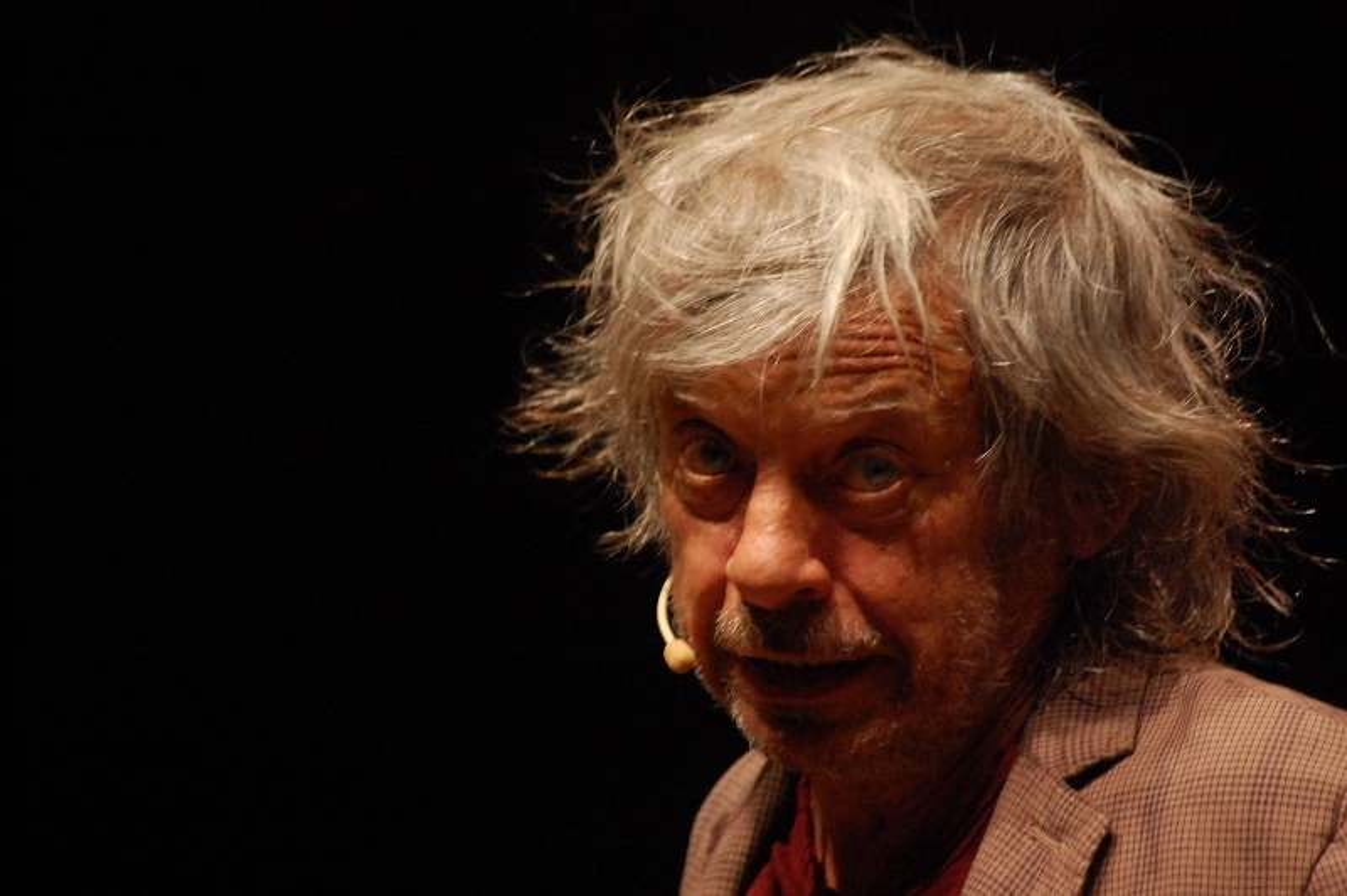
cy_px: 448
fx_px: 13459
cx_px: 674
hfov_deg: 5.7
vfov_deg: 3.8
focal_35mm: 360
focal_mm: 240
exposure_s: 1/100
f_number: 5.3
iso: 1600
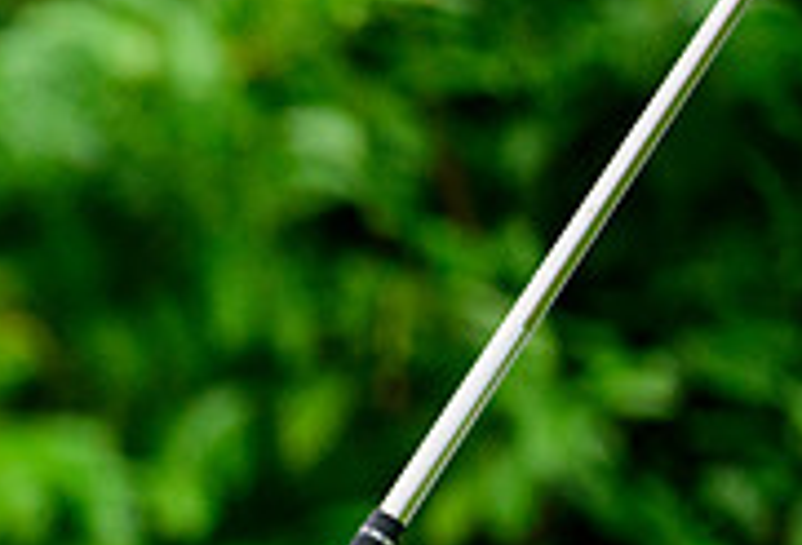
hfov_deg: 1.9
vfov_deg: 1.3
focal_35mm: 1094
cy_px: 800
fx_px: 24516
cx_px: -804
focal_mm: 270
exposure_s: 1/2000
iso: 2000
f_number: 5.3
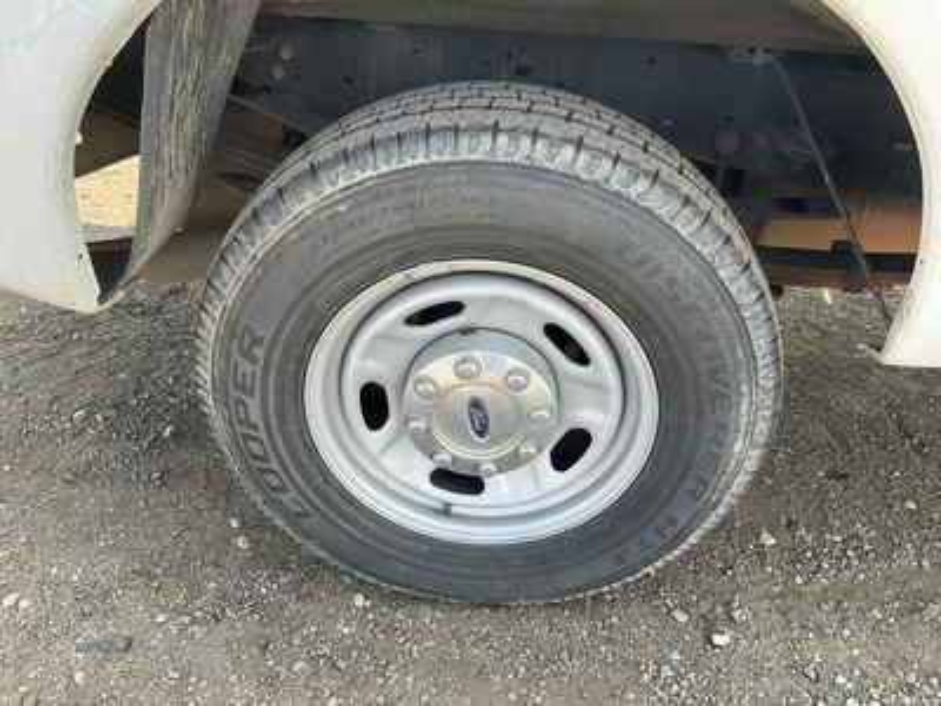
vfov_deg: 48.2
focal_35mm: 29
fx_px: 788
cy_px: 353
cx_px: 470
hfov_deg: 61.7
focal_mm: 3
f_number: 1.8
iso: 20
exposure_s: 1/131
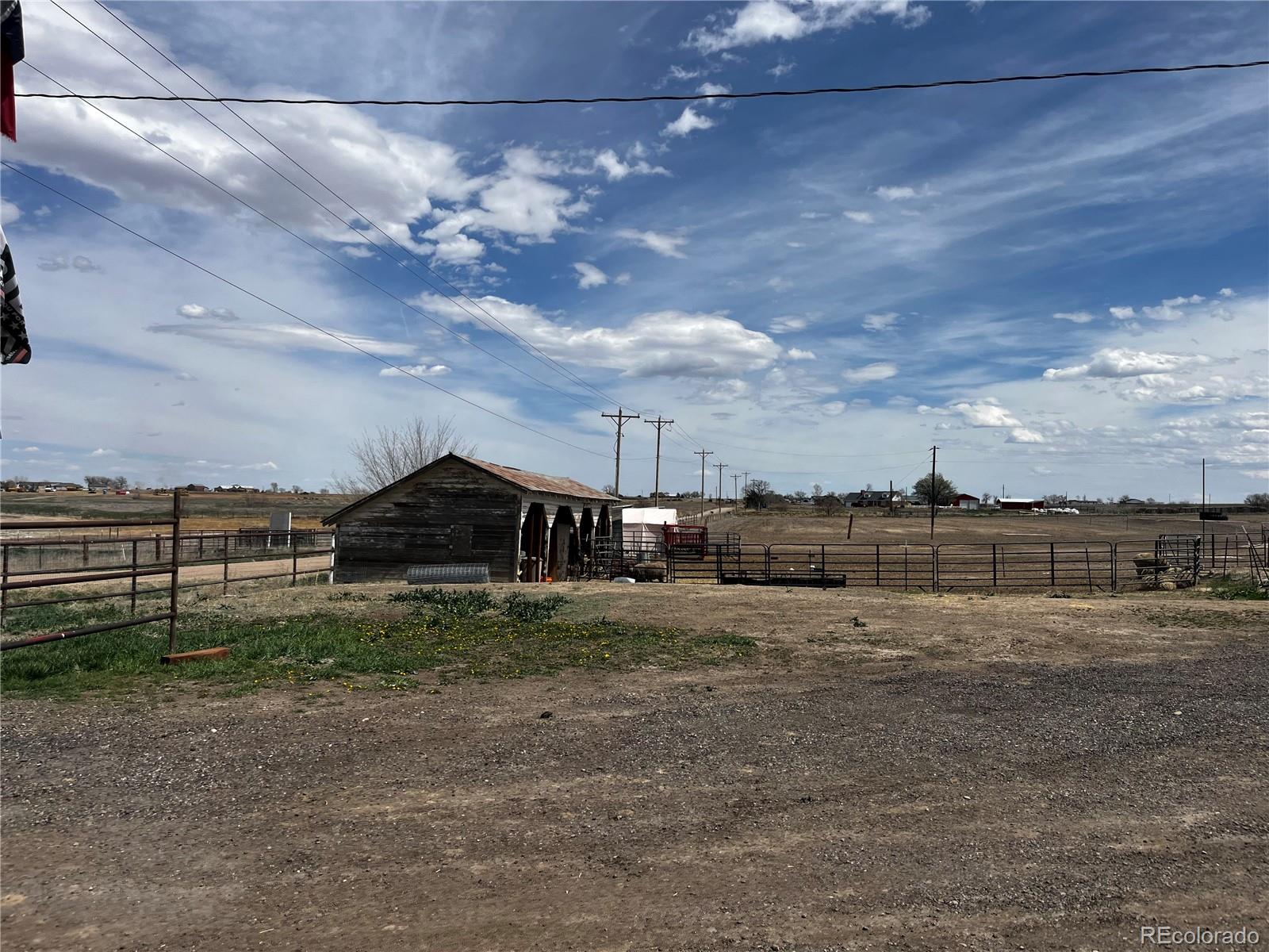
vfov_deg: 53.1
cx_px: 634
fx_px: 953
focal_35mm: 26
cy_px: 476
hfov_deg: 67.3
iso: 50
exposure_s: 1/6897
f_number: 1.6
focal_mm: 5.1
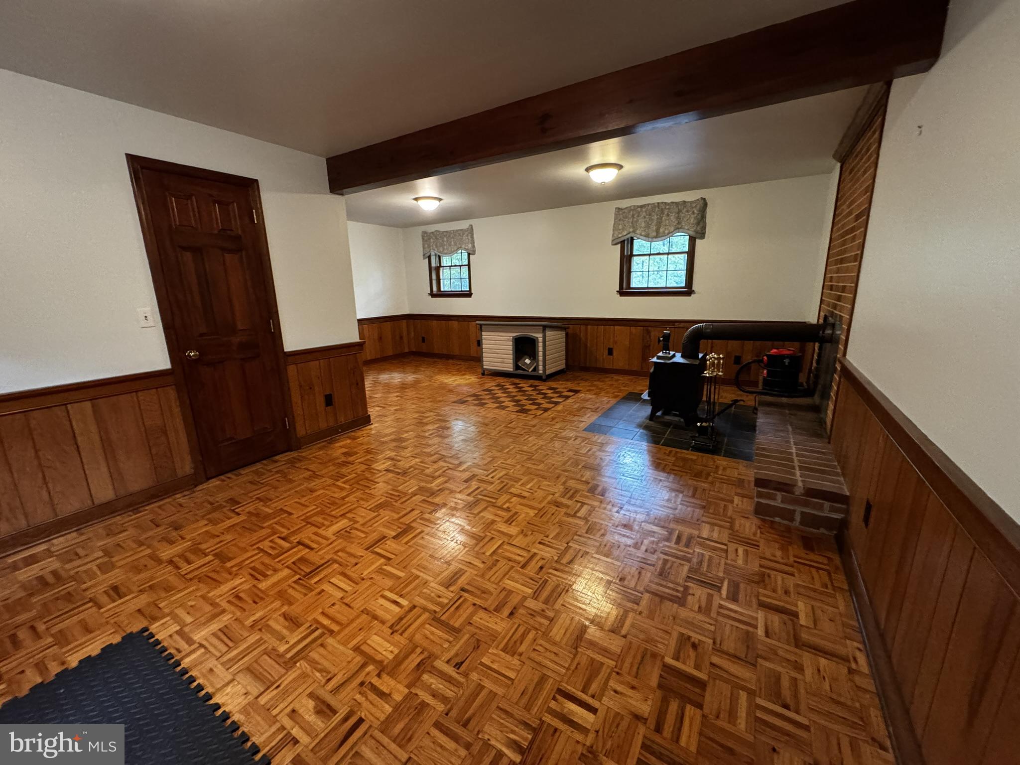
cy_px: 382
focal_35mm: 14
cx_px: 510
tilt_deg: -12.8
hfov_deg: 102.1
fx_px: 413
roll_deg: +1.5
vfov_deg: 85.7
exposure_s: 1/60
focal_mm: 2.22
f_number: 2.2
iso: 800
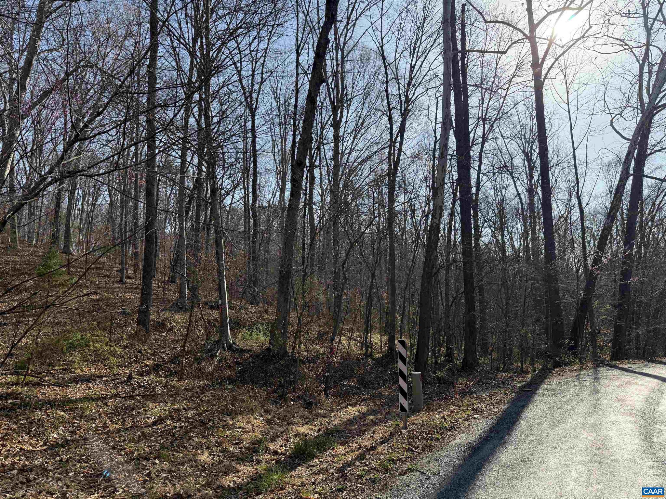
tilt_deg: +6.5
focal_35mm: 24
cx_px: 333
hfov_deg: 71.6
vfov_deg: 56.8
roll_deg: +2.3
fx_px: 462
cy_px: 250
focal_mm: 6.76
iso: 100
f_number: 1.78
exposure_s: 1/4167
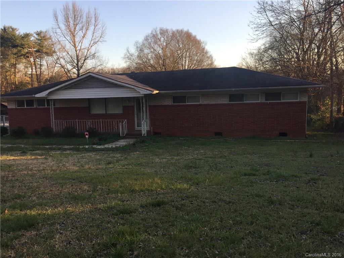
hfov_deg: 61.7
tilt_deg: -7.4
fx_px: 288
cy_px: 129
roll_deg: +1.2
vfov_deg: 48.2
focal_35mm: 29
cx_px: 172
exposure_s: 1/370
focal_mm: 4.15
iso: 32
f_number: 2.2
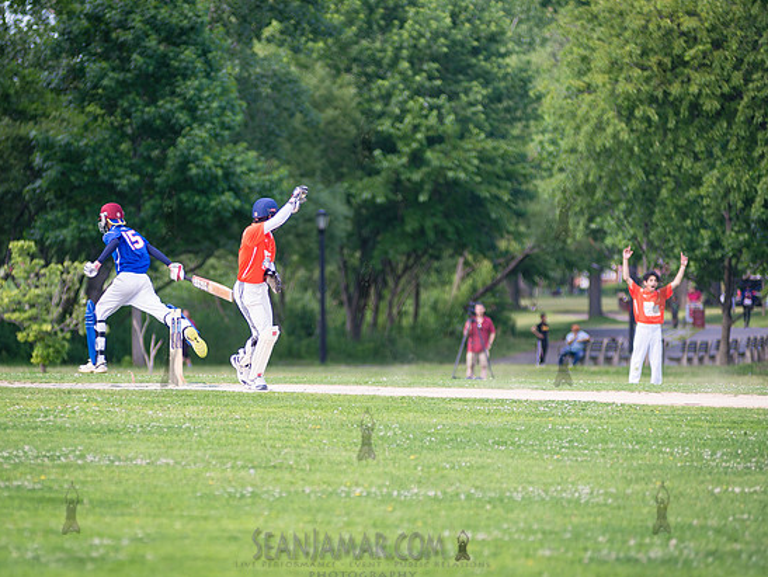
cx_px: 234
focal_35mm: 256
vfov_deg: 5.8
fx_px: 5683
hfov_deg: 7.7
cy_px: 316
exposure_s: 1/640
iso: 200
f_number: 2.8
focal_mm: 185
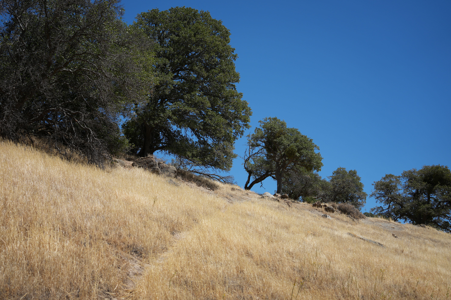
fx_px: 639
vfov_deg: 26.5
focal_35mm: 51
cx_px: 223
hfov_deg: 38.9
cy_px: 147
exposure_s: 1/1250
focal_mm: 50
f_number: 4.5
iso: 125
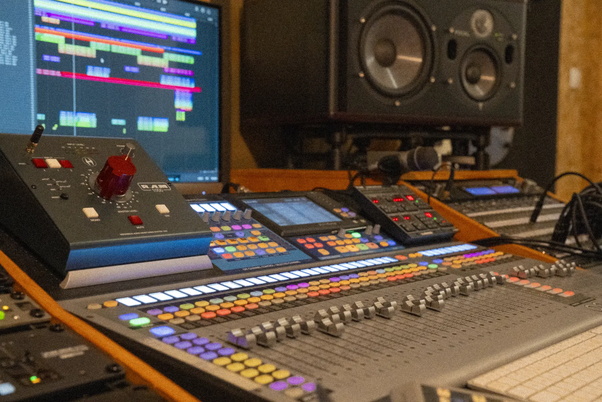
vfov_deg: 28.9
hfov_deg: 42.3
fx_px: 777
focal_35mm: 46
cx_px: 301
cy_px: 201
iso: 6400
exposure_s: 1/160
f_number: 4
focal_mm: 31
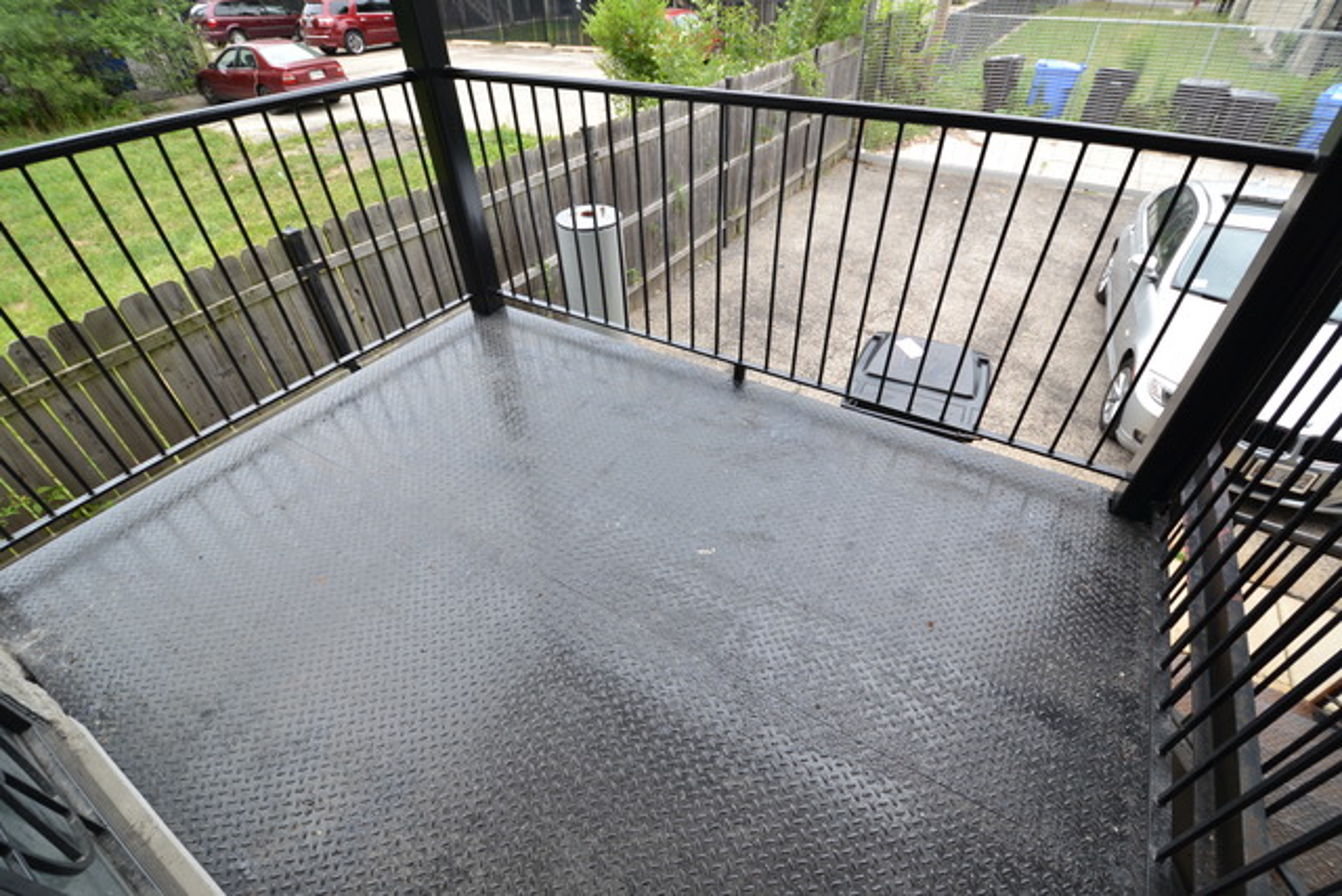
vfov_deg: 77.4
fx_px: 559
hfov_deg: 100.4
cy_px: 448
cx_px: 671
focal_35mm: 15
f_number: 5.6
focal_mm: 10
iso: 110
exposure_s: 1/60
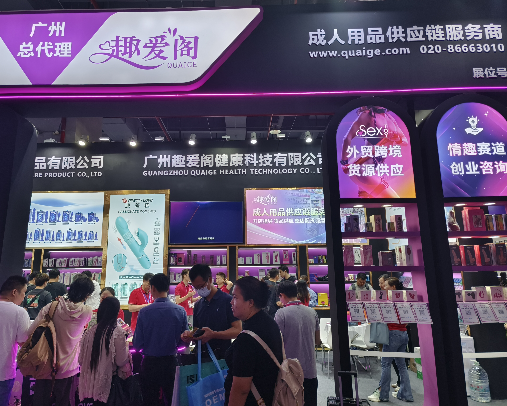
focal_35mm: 24
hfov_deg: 70.2
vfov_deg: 58.8
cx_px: 239
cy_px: 203
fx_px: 360
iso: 263
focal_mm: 5.5
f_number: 1.75
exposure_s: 1/100
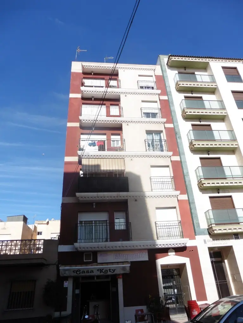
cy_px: 162
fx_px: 225
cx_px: 122
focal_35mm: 24
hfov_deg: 56.8
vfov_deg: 71.6
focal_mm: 4.3
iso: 100
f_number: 3.3
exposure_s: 1/1600
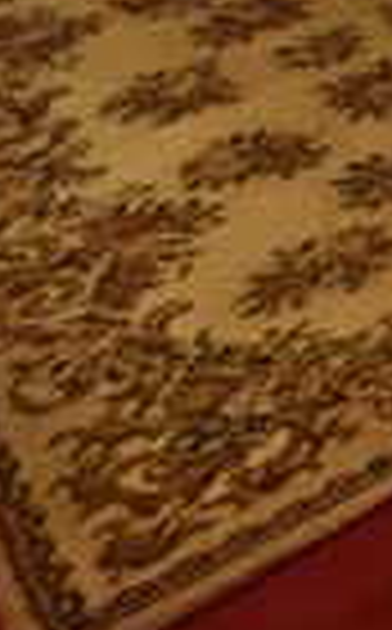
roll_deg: -3.0
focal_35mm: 79
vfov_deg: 18.4
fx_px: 1356
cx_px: 1347
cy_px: -594
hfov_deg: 9.7
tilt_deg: -6.1
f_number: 1.8
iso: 125
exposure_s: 1/99
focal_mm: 1.57
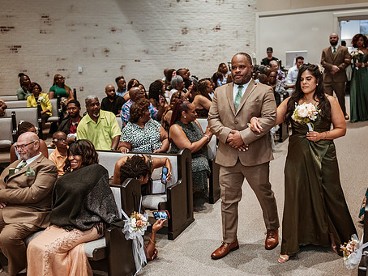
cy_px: 153
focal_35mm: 43
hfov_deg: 43.7
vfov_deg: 33.6
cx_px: 209
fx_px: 457
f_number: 1.8
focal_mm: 35
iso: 1250
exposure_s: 1/500
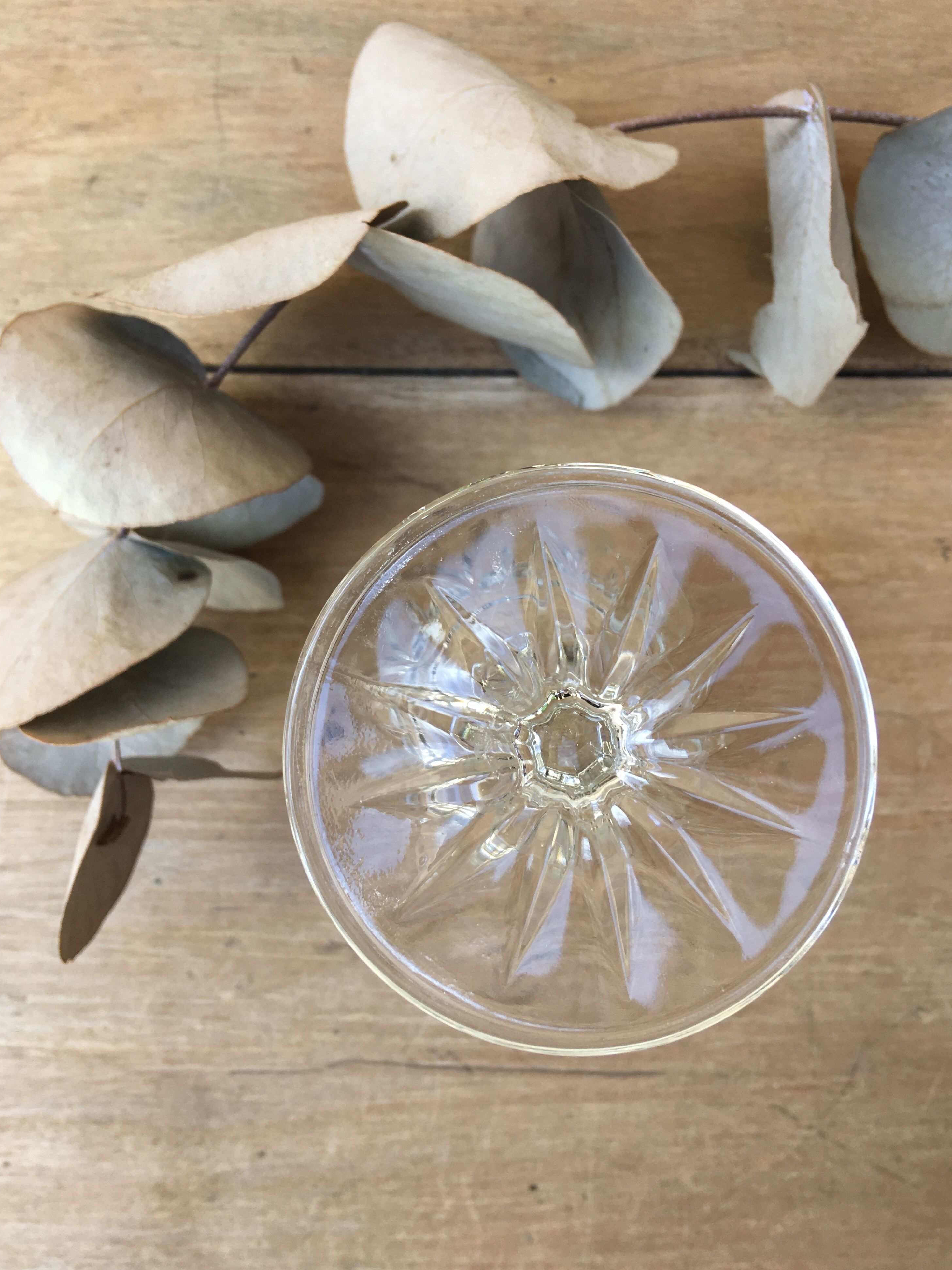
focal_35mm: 30
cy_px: 614
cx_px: 483
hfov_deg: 46.8
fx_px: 1100
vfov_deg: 60.0
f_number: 2.2
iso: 25
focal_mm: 4.15
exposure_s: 1/122
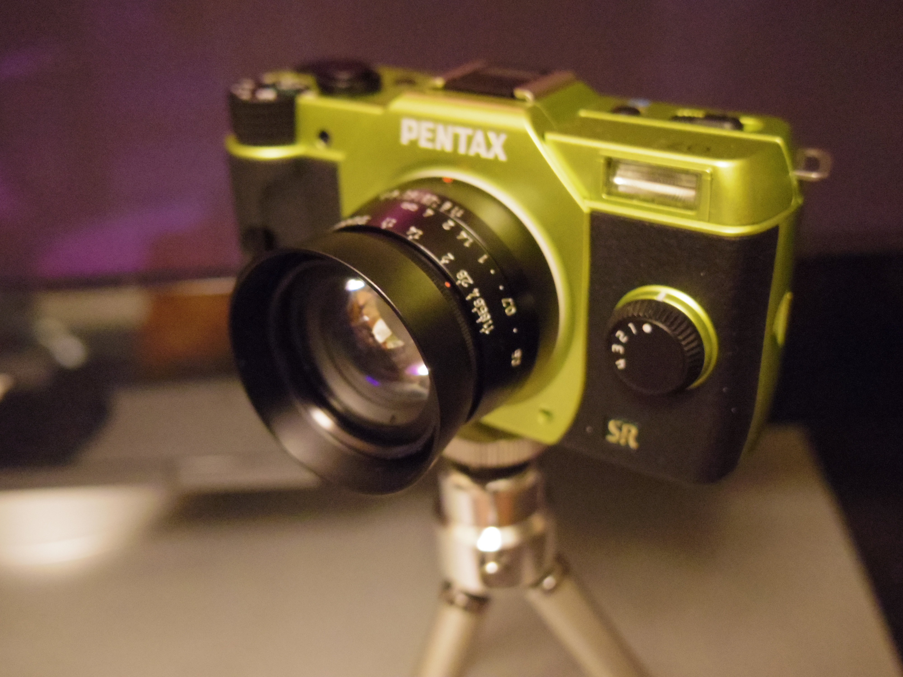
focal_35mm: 39
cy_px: 338
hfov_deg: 47.9
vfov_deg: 36.8
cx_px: 452
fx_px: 1017
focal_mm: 8.5
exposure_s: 1/13
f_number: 1.9
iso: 4000
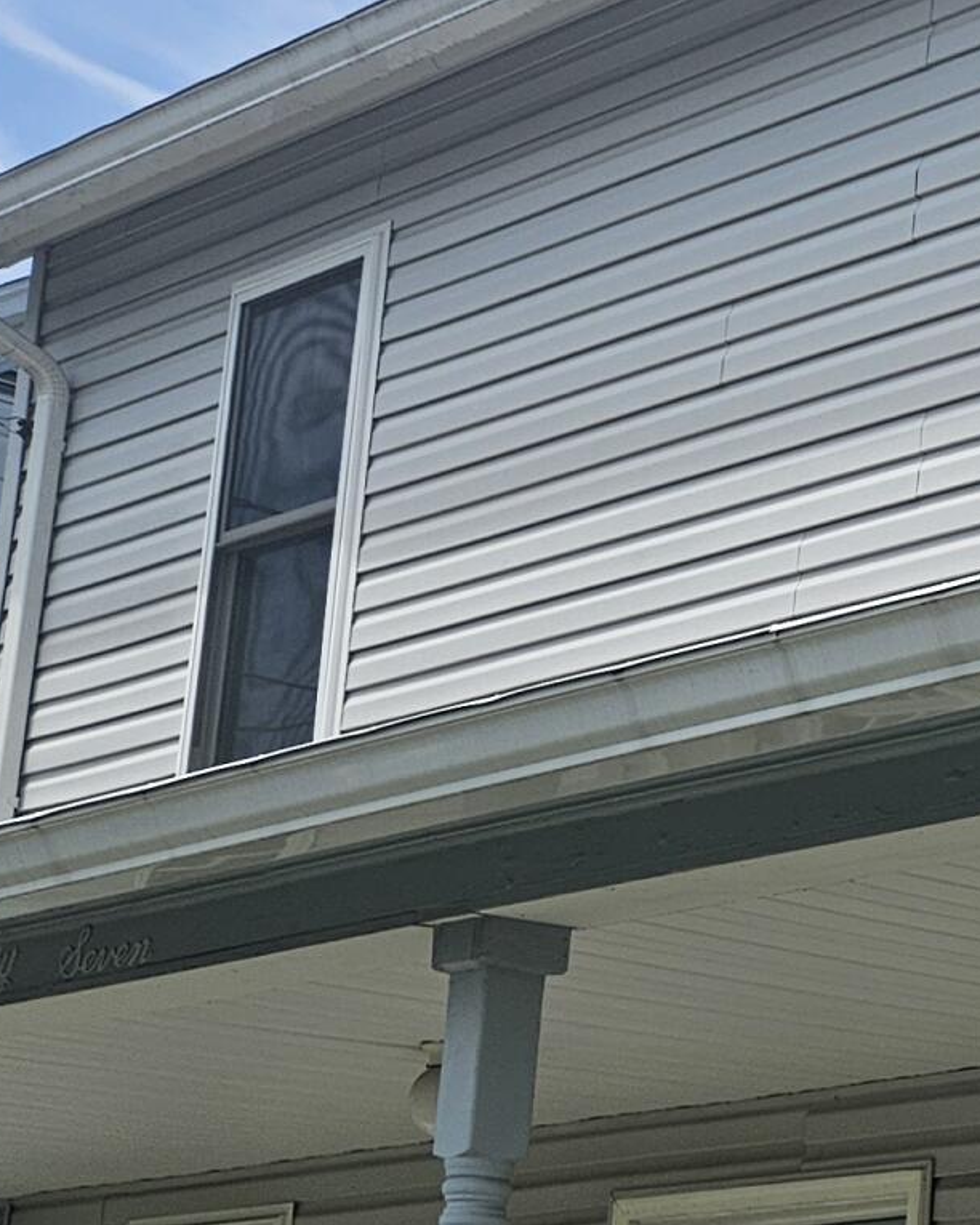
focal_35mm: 88
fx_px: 3190
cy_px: 1004
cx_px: 1994
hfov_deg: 14.4
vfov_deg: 21.4
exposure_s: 1/2016
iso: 25
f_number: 1.8
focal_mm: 5.4
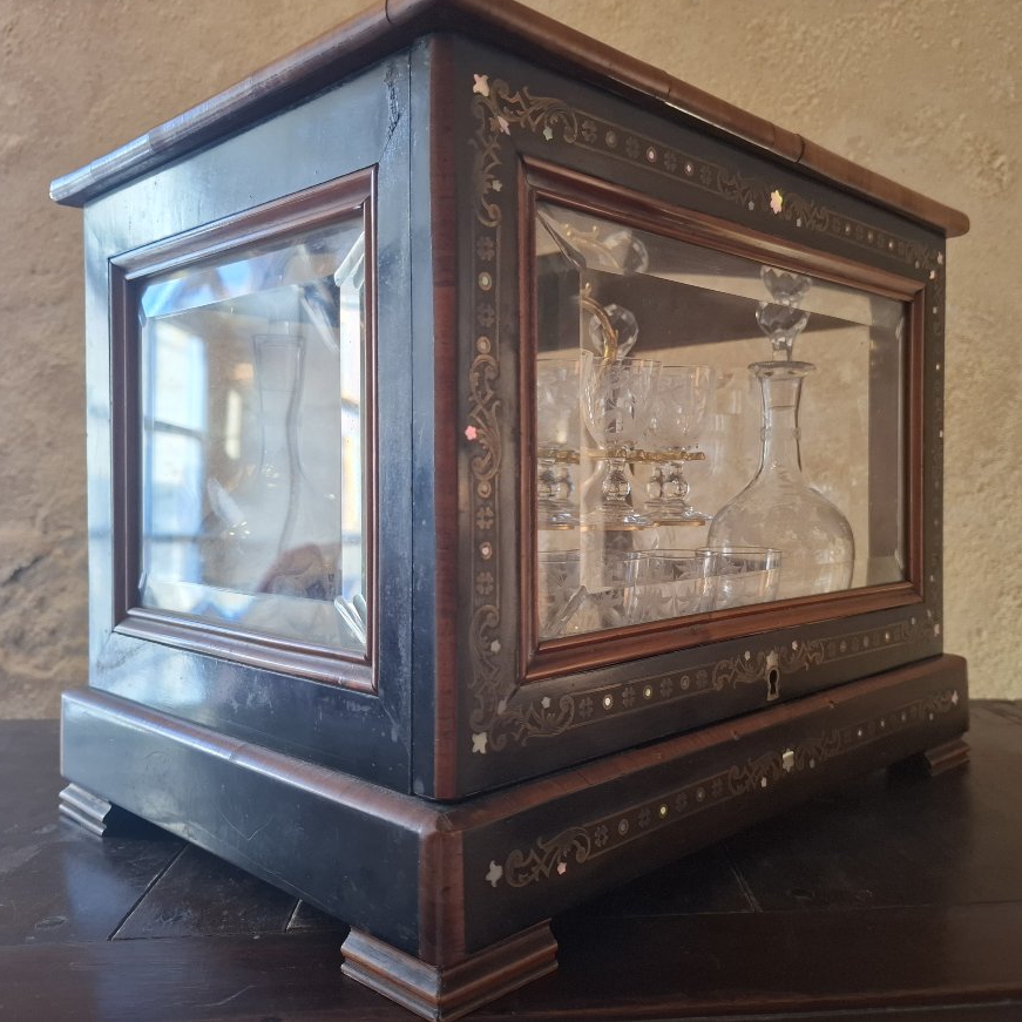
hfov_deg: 57.1
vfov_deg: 57.3
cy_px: 495
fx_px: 935
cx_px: 576
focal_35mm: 28
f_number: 1.8
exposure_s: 1/50
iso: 200
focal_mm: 5.54
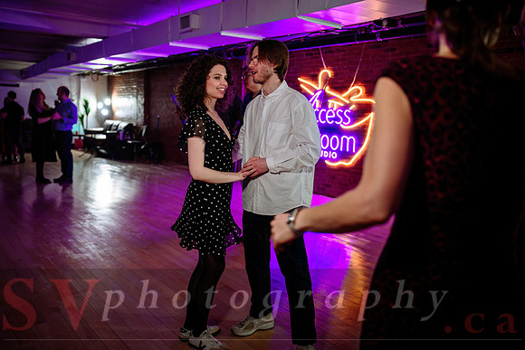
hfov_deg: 61.5
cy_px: 161
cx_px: 242
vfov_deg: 43.3
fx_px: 441
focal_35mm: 30
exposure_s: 1/250
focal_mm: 28
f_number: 2
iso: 2000
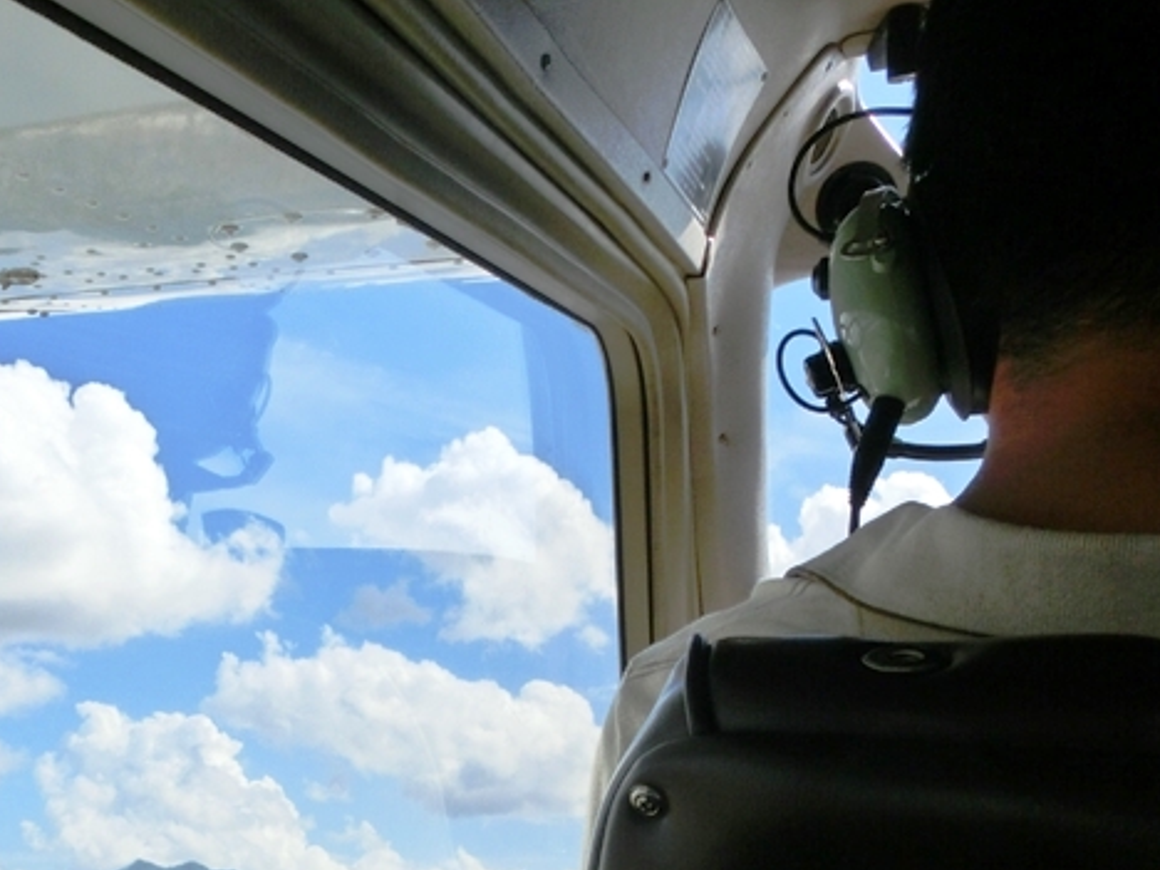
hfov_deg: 44.1
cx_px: 270
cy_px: 711
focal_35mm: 41
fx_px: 1374
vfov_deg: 34.0
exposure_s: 1/200
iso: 80
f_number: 7.9
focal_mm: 4.24
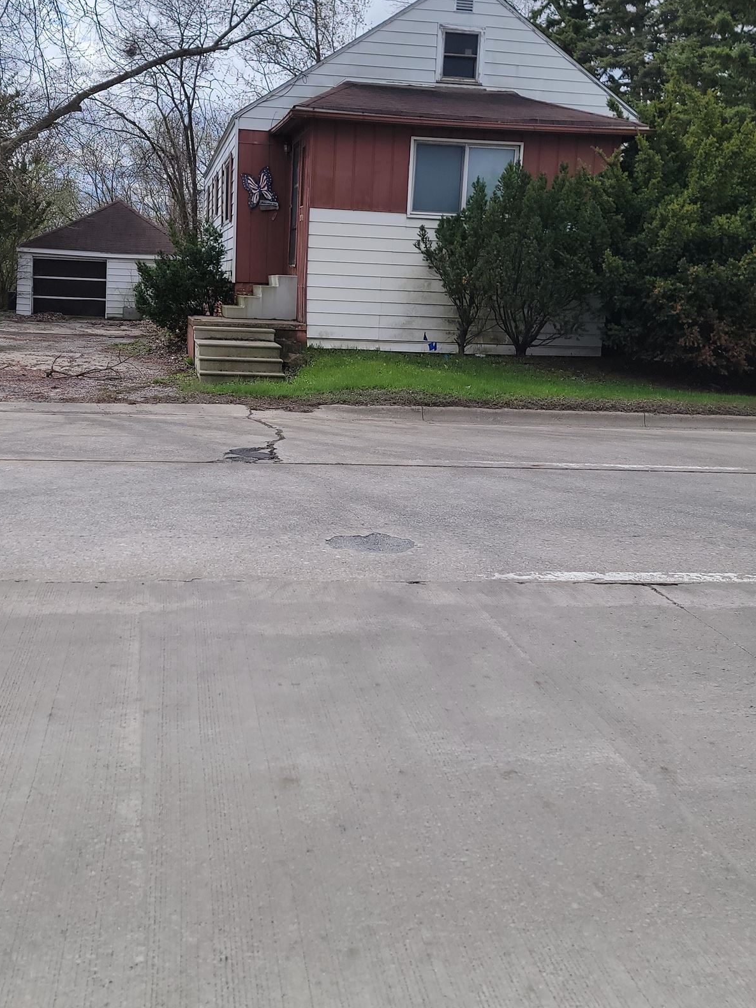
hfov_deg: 40.7
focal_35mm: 35
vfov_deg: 52.2
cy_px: 396
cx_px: 340
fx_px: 1019
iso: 16
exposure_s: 1/1013
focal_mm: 6.7
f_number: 1.8
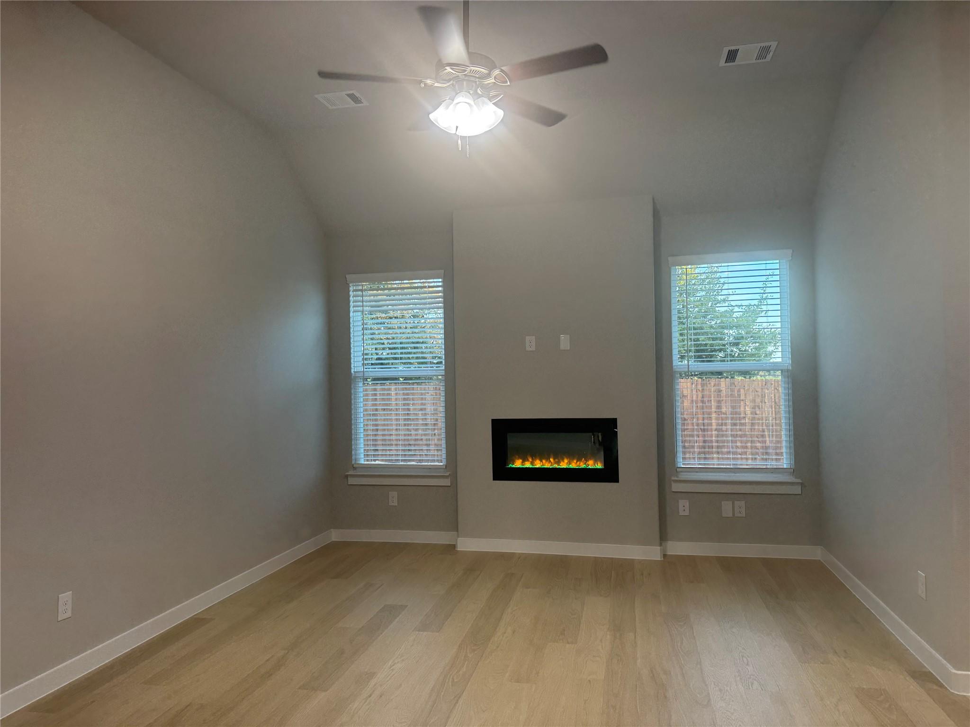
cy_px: 364
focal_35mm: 24
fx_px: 673
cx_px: 485
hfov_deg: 71.6
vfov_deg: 56.8
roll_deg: +0.9
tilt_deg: -0.2
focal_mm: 6.76
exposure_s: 1/60
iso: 100
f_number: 1.78
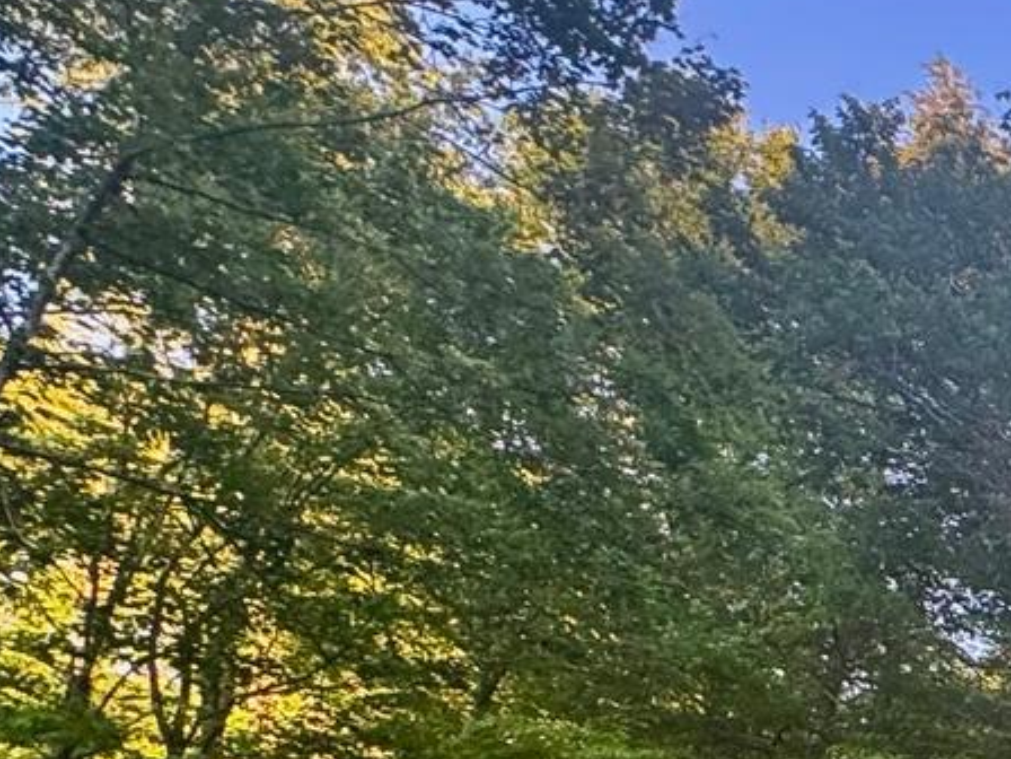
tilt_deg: +11.5
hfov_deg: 20.1
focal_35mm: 64
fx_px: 1869
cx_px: 1889
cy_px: 1163
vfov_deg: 19.7
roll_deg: -1.3
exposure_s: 1/99
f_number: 2.2
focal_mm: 2.22
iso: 125
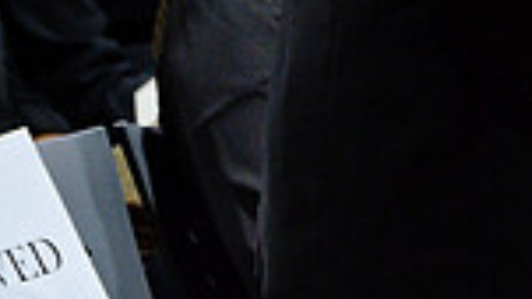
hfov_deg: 5.1
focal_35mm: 421
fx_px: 5940
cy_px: -341
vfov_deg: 2.9
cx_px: 490
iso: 4000
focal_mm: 135
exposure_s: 1/160
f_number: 5
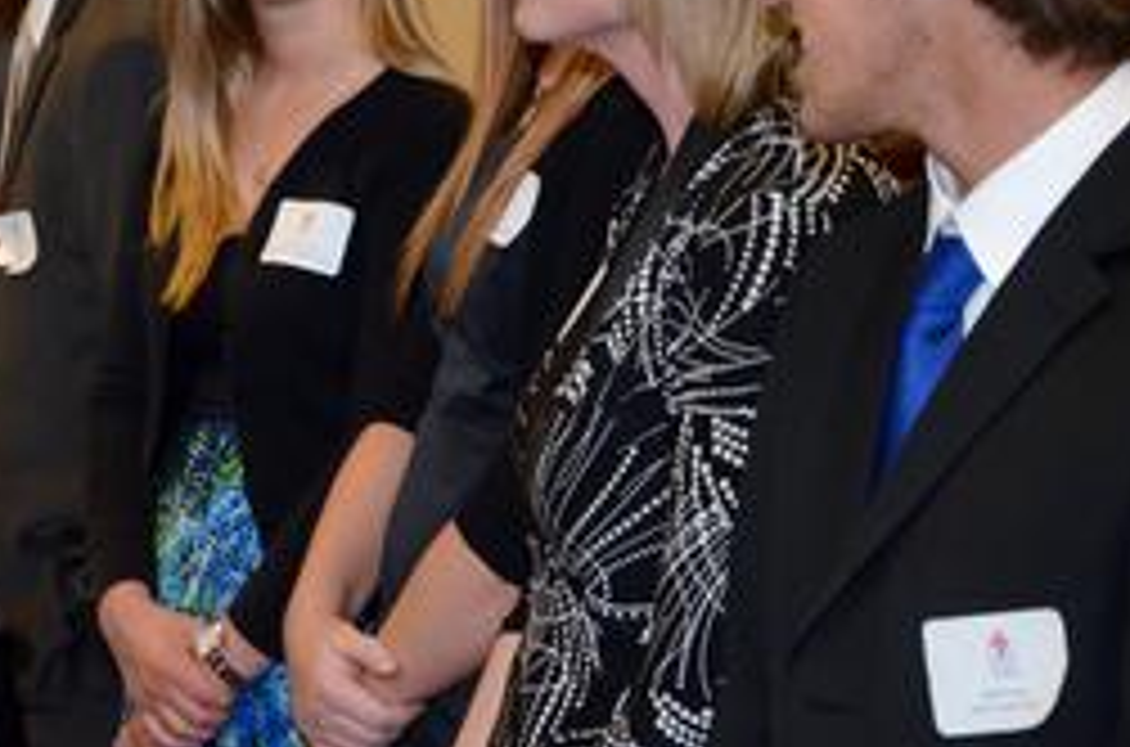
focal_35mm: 140
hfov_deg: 14.6
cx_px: 185
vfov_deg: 9.7
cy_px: 166
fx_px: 4383
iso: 1600
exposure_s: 1/250
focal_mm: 52
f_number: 5
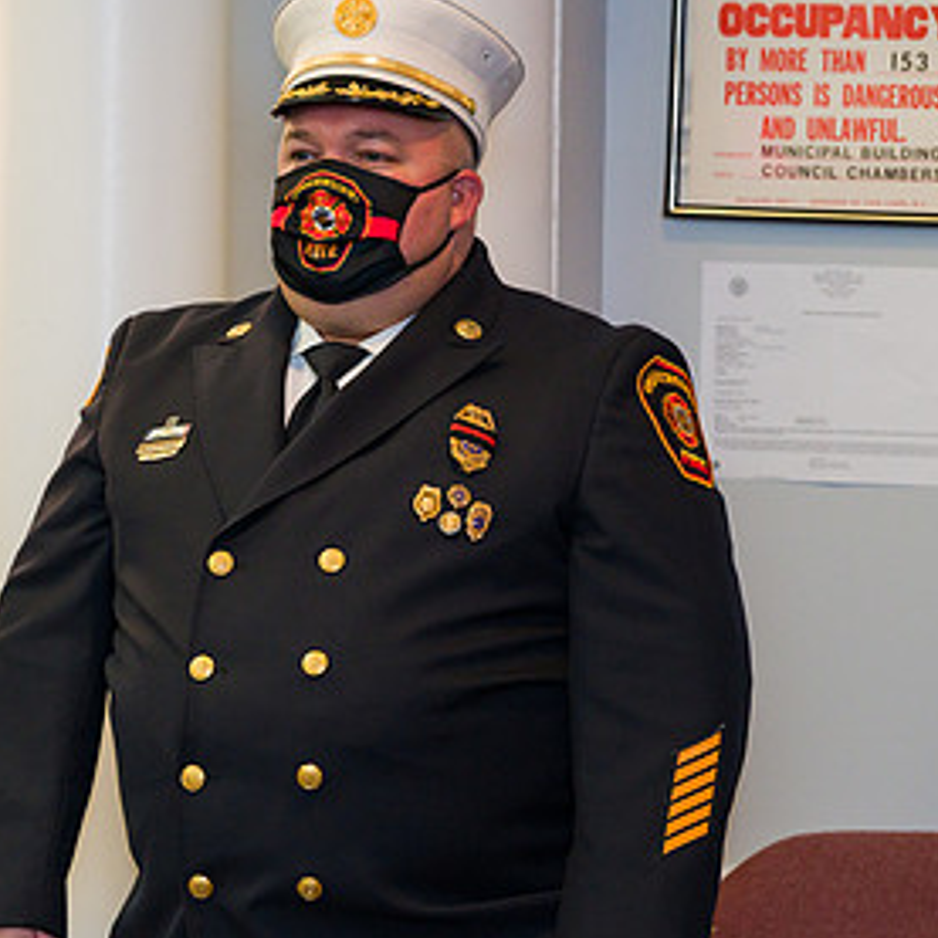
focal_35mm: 320
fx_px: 9810
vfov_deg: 5.5
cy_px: 454
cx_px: 298
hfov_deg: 5.5
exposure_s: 1/200
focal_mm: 180
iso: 1600
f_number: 4
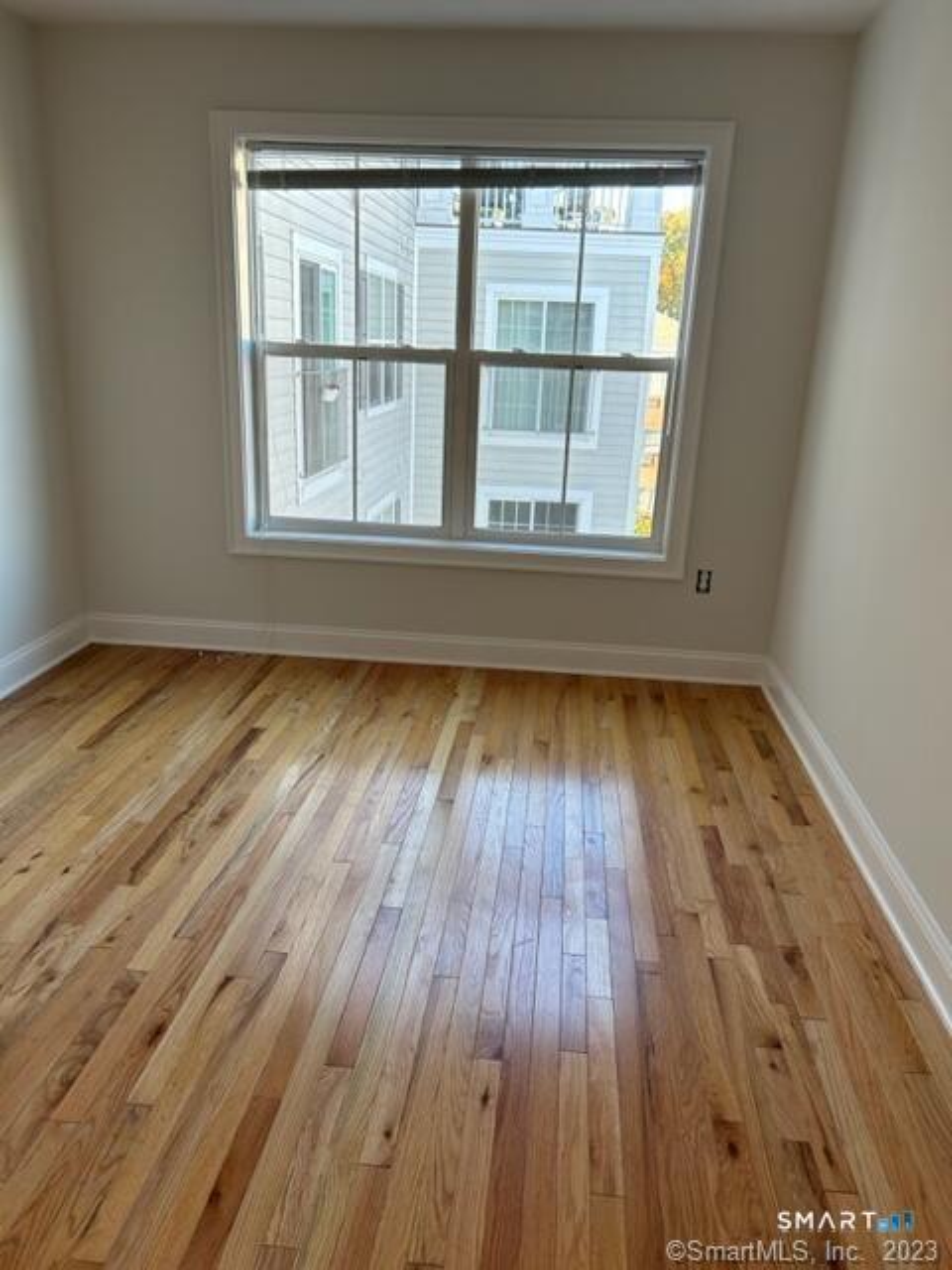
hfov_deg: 53.1
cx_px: 476
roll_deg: -2.9
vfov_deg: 67.3
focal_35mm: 26
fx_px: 953
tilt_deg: -17.3
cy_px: 635
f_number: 1.5
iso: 50
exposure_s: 1/158
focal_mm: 5.7
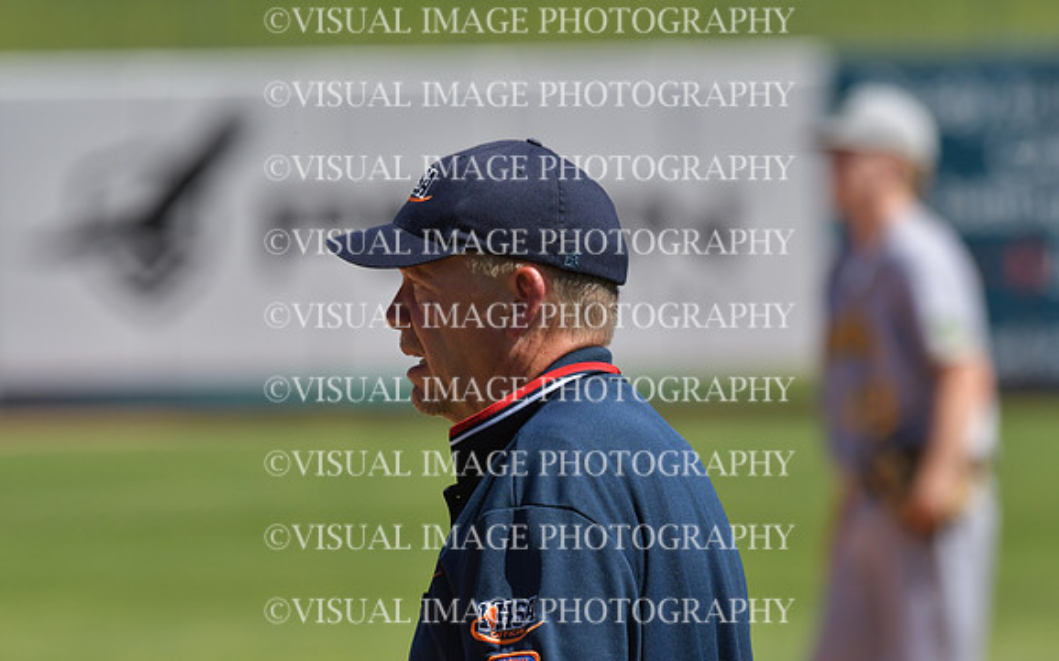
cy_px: 352
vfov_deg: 2.3
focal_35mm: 568
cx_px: 530
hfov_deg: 3.7
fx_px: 16390
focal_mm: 370
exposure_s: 1/2500
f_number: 6.3
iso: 640
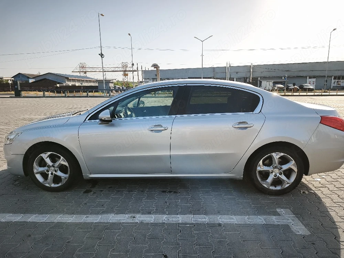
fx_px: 229
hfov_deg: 73.9
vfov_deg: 58.9
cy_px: 129
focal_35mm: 23
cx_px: 172
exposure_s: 1/2500
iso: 50
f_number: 1.62
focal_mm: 6.45
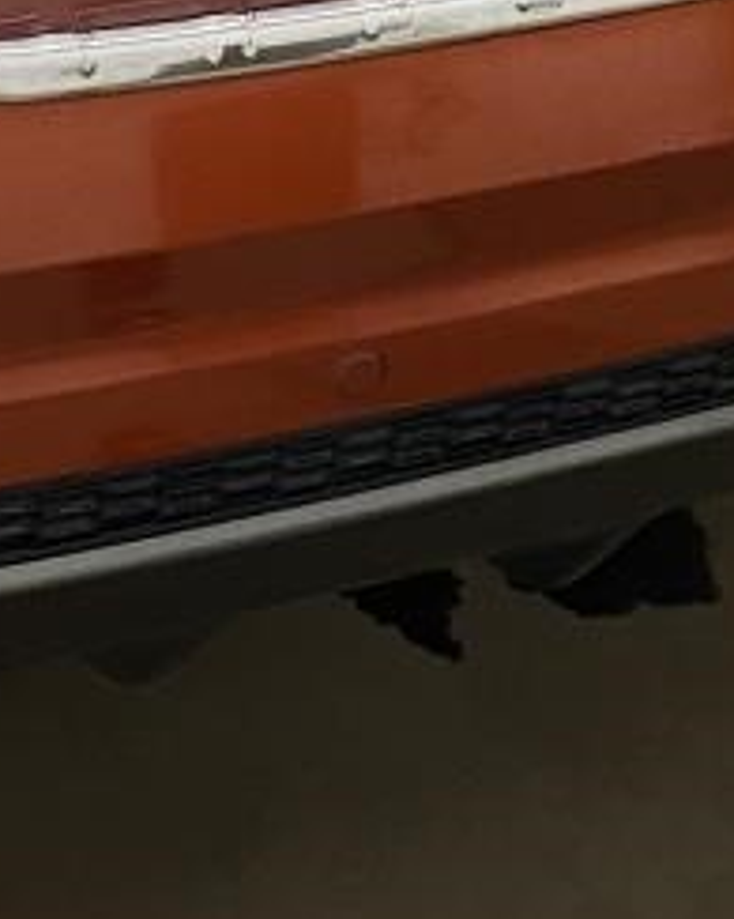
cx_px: -120
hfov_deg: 11.4
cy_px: -716
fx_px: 3614
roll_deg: -2.9
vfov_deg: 13.1
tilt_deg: -21.0
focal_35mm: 133
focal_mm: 4.25
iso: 250
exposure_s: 1/60
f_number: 1.8
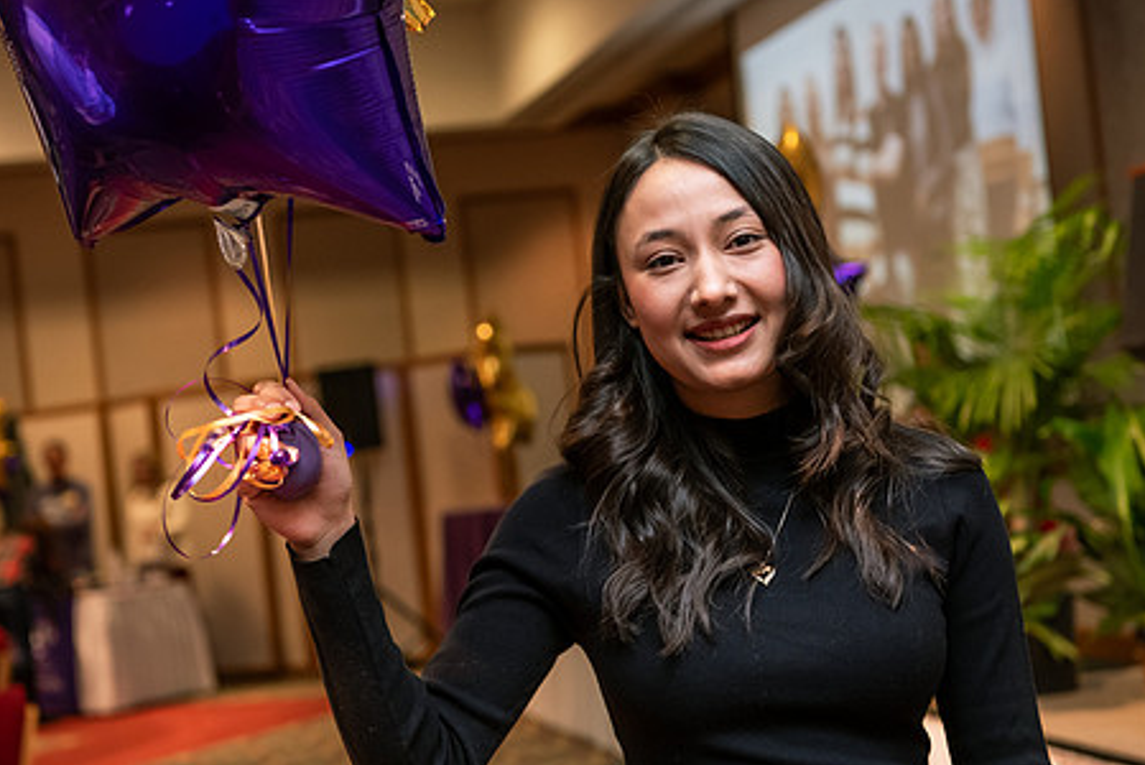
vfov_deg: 19.2
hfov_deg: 28.4
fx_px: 2260
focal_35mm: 71
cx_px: 548
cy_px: 381
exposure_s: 1/160
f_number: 3.5
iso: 1600
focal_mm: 55
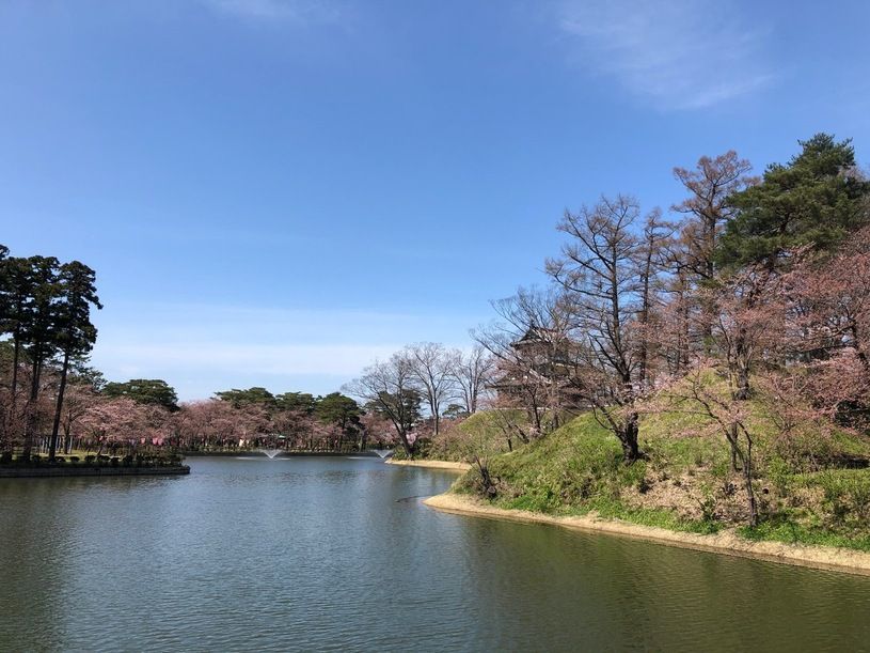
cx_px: 435
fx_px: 704
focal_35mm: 28
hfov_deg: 63.5
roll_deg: -0.2
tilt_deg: +9.0
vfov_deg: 49.7
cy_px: 326
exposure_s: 1/1919
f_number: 1.8
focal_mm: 4
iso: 20
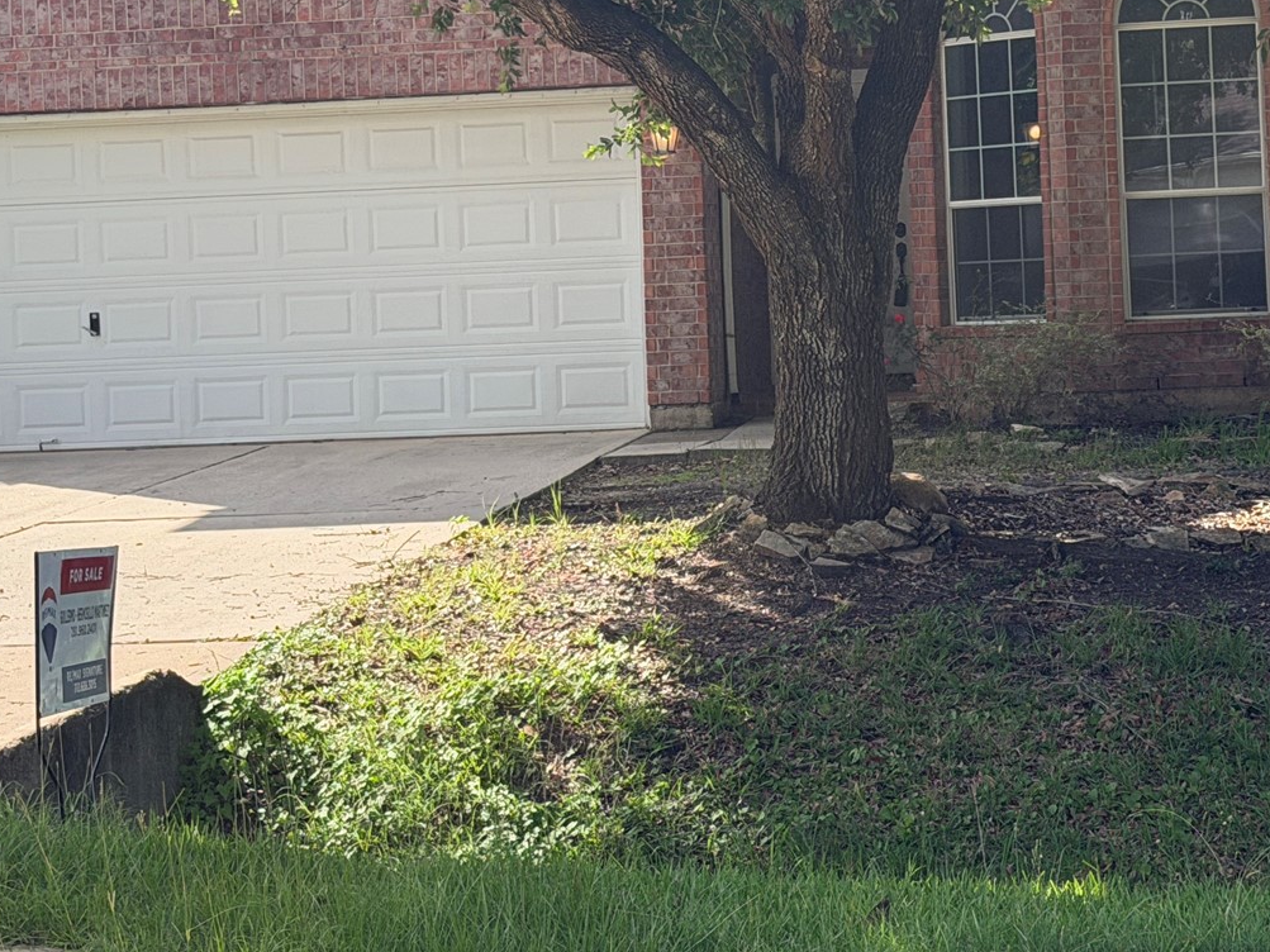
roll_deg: +1.9
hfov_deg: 20.0
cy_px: 203
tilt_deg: +0.4
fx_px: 3595
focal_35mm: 98
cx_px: 733
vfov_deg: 15.0
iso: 100
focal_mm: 6.76
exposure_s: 1/2342
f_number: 1.78
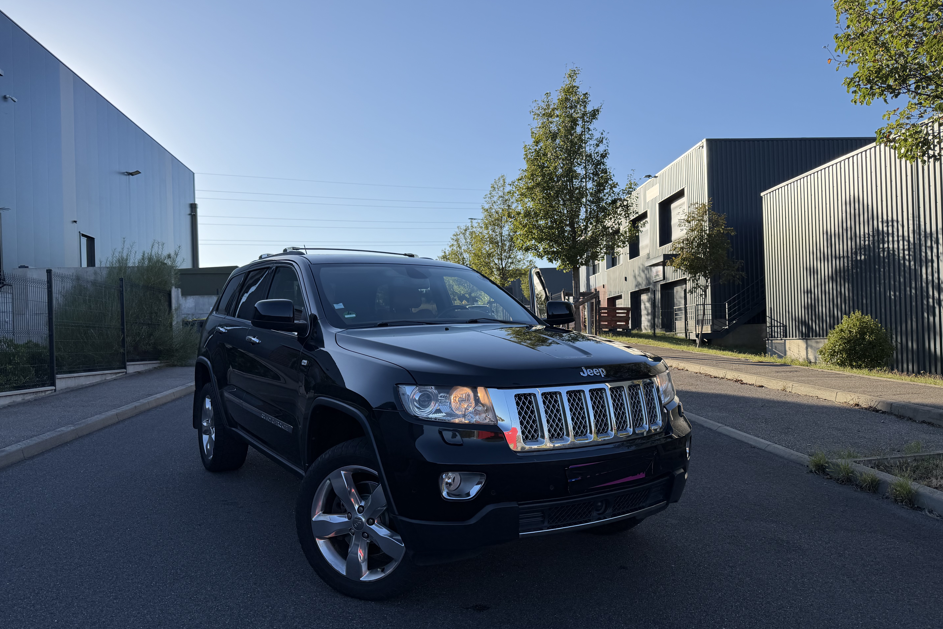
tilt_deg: +0.0
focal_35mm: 25
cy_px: 338
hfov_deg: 71.5
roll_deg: +2.0
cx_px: 471
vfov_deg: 51.2
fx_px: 655
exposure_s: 1/3021
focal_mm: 6.76
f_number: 1.78
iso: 80
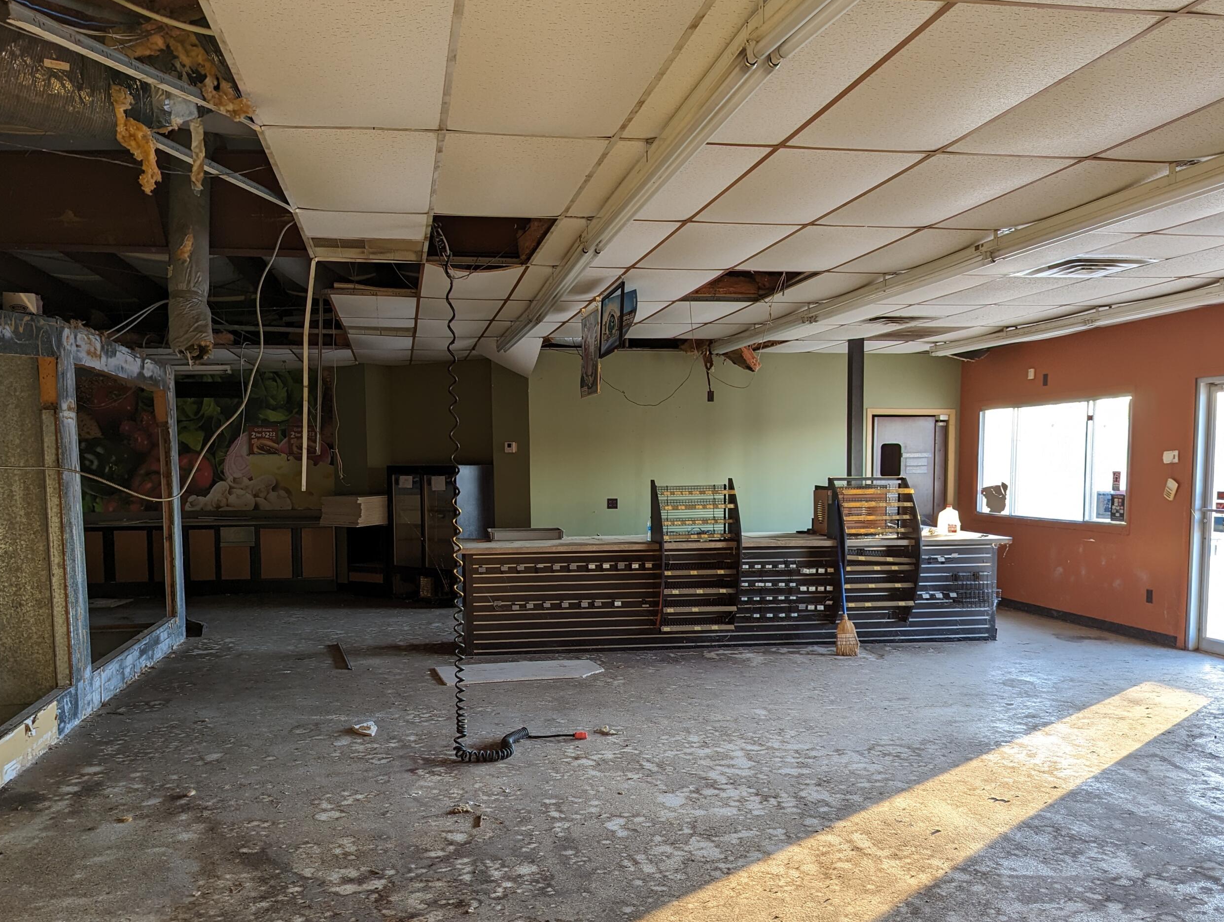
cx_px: 554
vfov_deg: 48.1
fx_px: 1027
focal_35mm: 29
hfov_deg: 61.5
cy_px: 548
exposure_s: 1/31.7
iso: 64
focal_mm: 6.81
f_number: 1.85
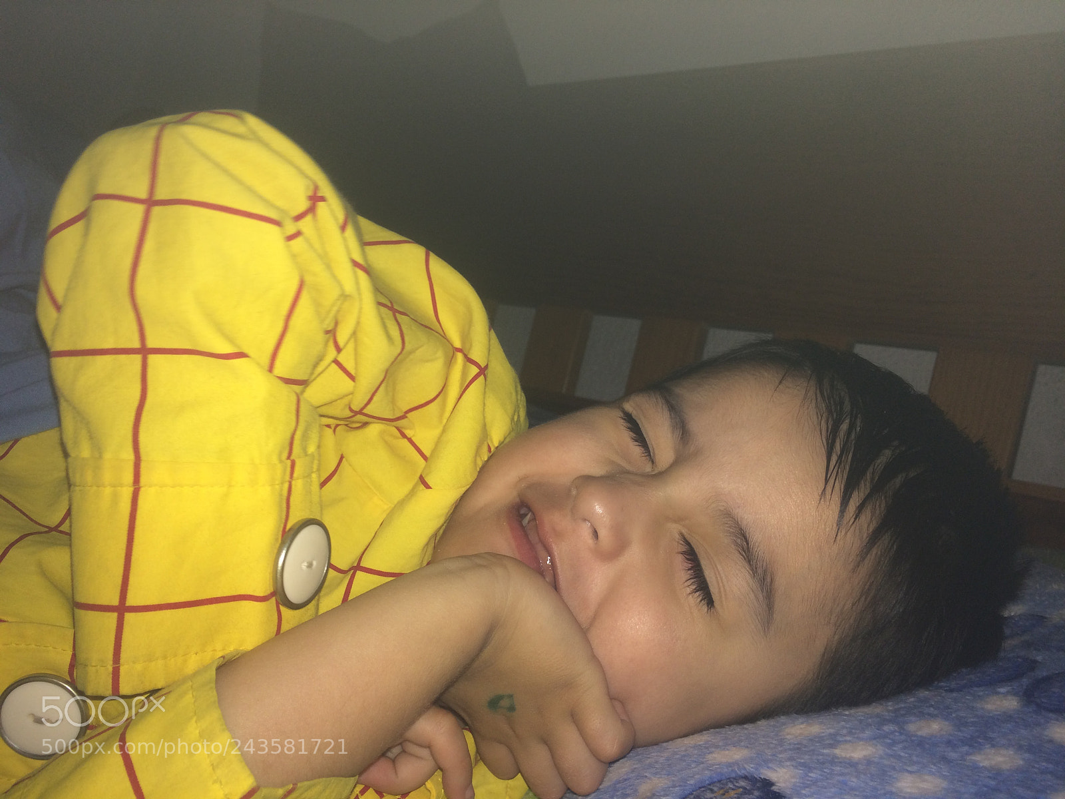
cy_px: 400
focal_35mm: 29
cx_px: 532
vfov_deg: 48.2
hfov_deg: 61.7
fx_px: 892
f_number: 2.2
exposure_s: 1/49
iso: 32
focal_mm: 4.15
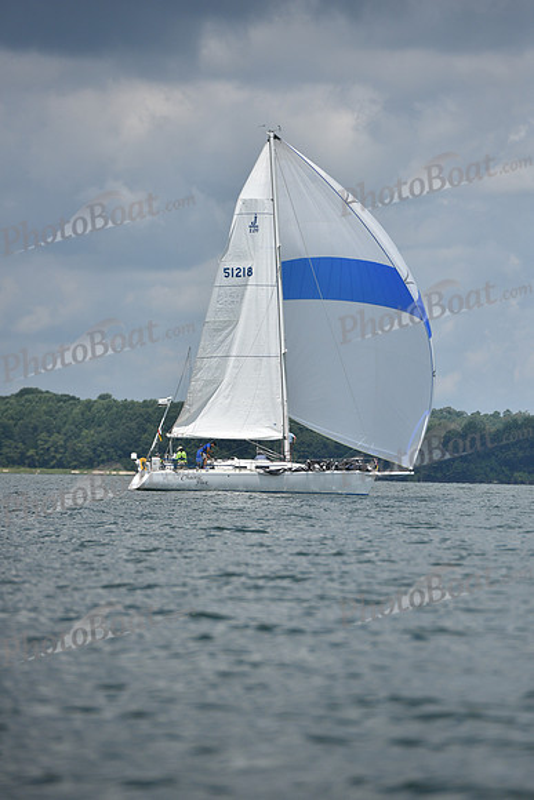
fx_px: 4447
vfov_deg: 10.3
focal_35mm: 200
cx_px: 267
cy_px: 400
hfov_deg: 6.9
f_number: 4
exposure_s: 1/8000
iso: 320
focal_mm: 200
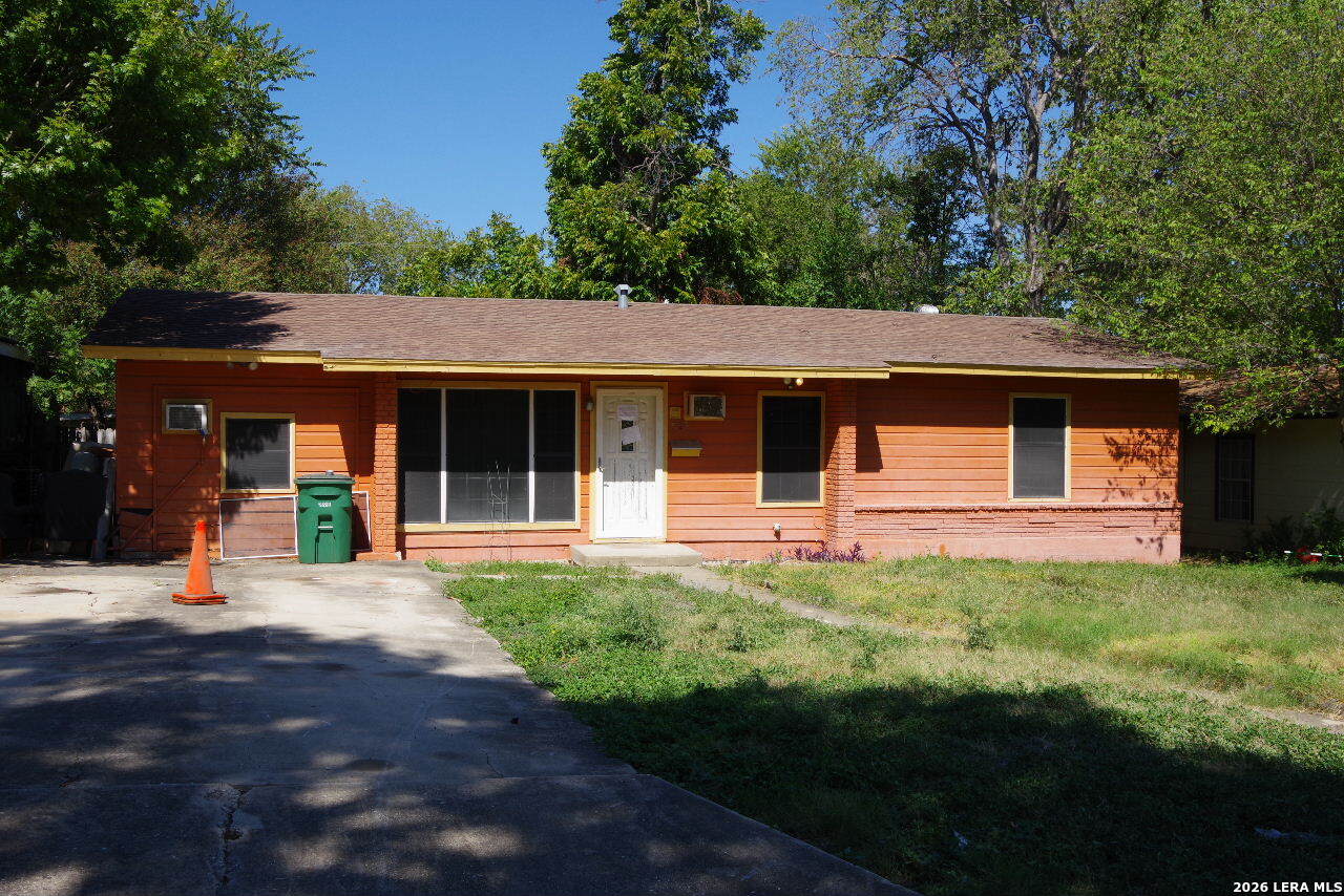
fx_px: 1344
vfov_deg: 36.9
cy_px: 448
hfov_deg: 53.1
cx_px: 672
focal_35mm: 36
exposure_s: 1/160
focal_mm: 24
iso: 200
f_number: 11
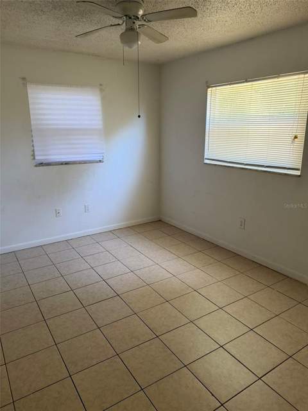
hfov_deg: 56.8
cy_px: 206
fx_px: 285
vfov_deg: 71.6
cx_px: 154
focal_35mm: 24
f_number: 1.78
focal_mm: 6.76
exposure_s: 1/61
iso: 200
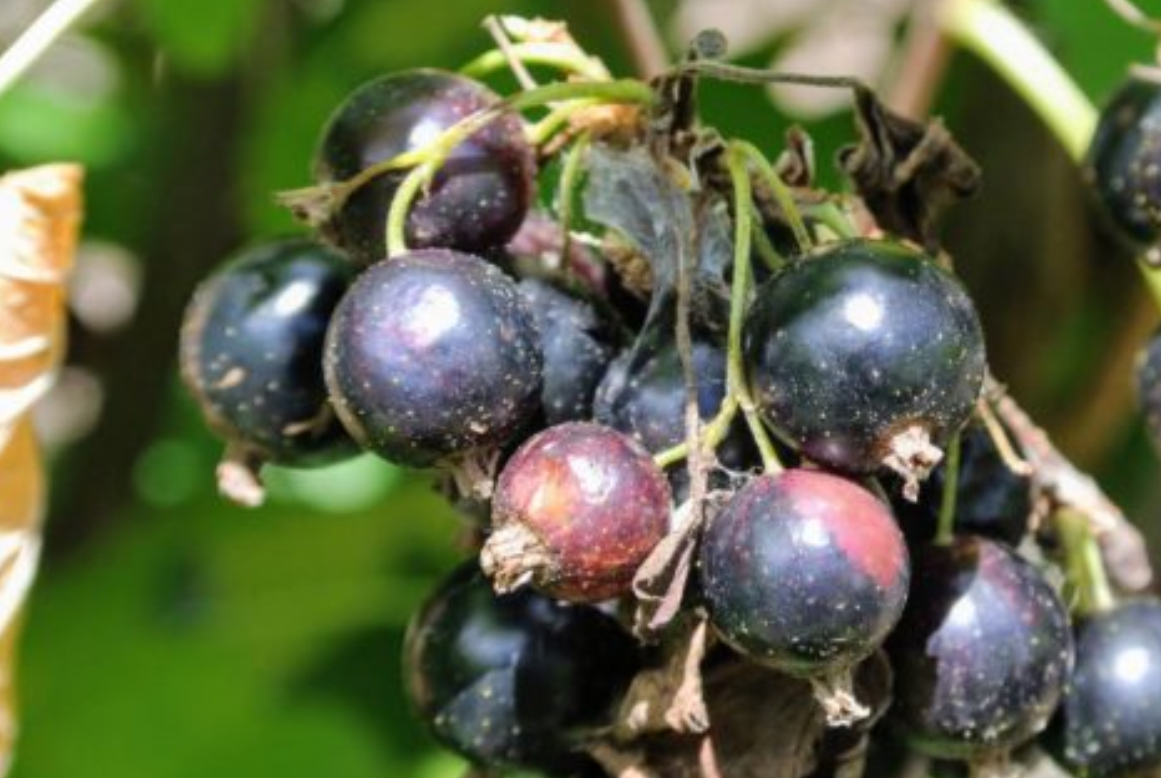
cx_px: 929
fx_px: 3616
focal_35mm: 112
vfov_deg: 12.3
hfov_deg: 18.1
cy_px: 429
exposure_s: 1/125
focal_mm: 25.2
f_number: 5.6
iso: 100
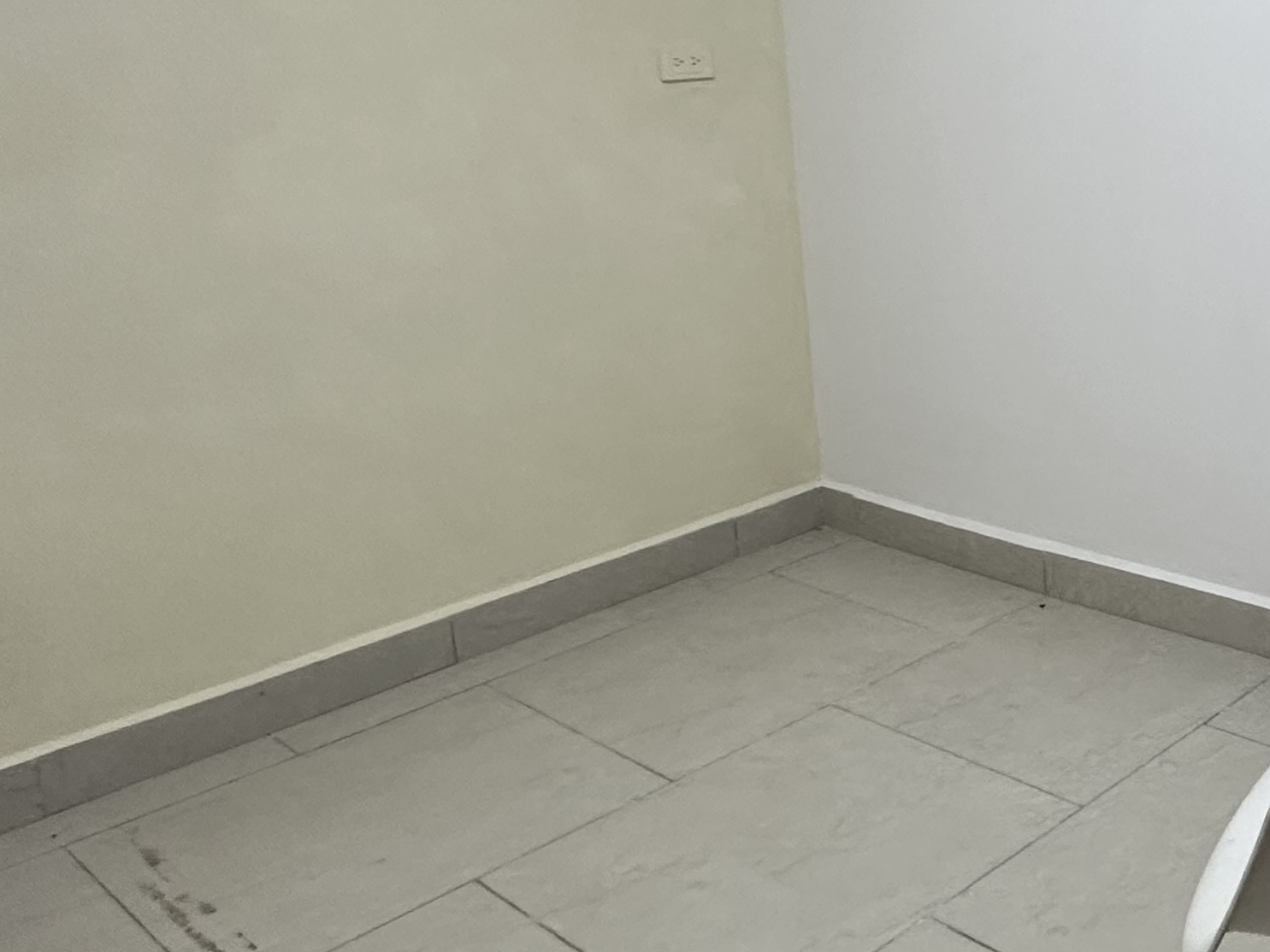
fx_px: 1394
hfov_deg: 42.2
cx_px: 1278
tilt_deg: -2.7
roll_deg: +2.5
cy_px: 234
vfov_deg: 36.8
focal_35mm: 38
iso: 250
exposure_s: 1/120
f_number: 2.2
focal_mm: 2.22
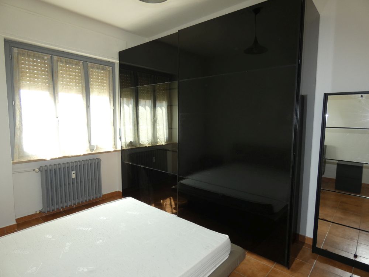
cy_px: 138
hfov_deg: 81.7
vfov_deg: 66.0
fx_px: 213
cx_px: 184
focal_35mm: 20
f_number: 2.8
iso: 125
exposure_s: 1/60
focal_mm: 3.6
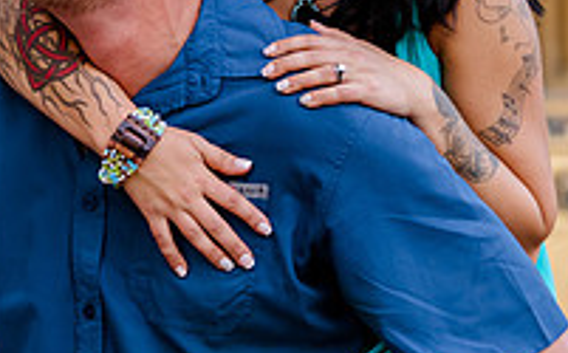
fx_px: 3818
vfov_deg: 5.3
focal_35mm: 247
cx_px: 188
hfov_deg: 8.5
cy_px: 31
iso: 500
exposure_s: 1/250
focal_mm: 70
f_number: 2.8
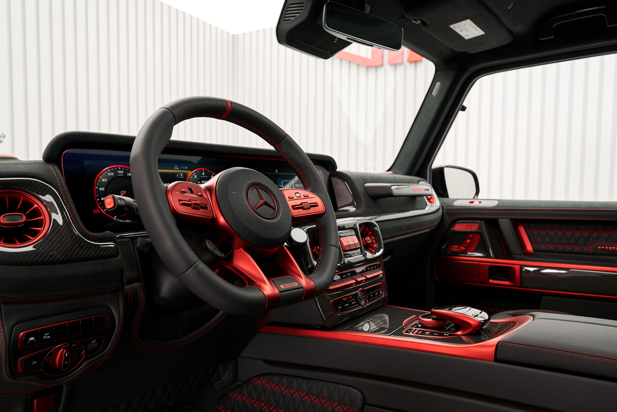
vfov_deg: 53.1
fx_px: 411
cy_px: 206
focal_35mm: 24
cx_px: 308
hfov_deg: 73.7
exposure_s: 1/60
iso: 400
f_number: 5.6
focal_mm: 24
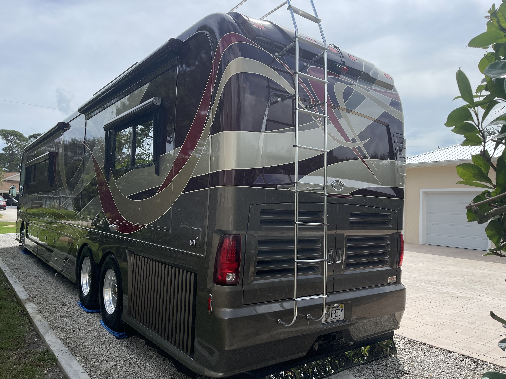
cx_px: 253
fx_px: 365
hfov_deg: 69.4
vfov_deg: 54.9
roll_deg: -1.3
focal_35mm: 25
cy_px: 190
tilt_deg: +2.1
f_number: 1.6
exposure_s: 1/6993
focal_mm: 5.1
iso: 32
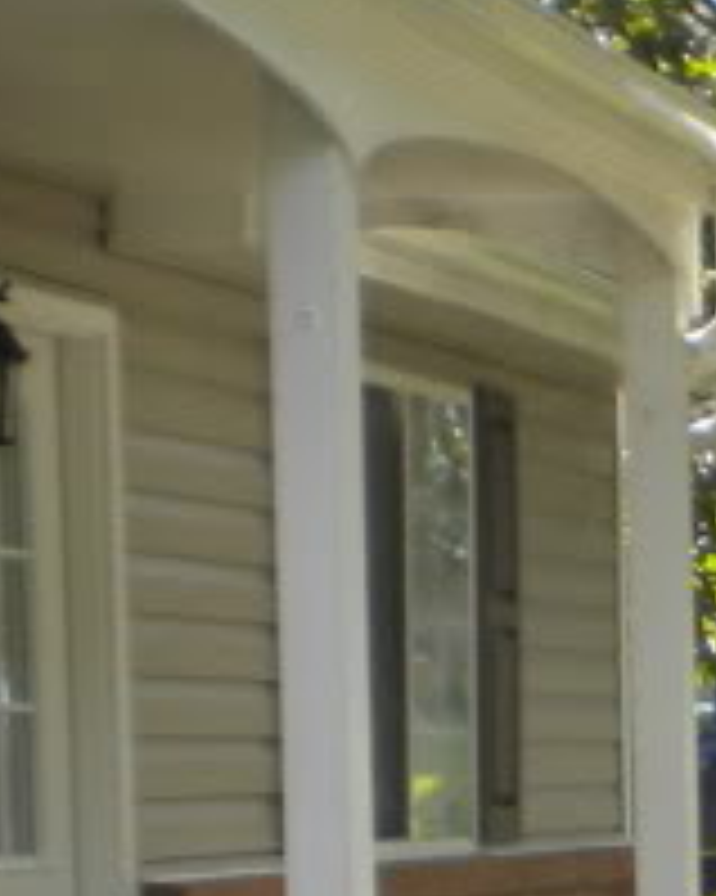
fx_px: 4666
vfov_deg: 10.4
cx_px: 1765
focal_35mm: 176
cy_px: 1526
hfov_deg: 8.1
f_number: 4.6
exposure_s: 1/120
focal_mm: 6.3
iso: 80
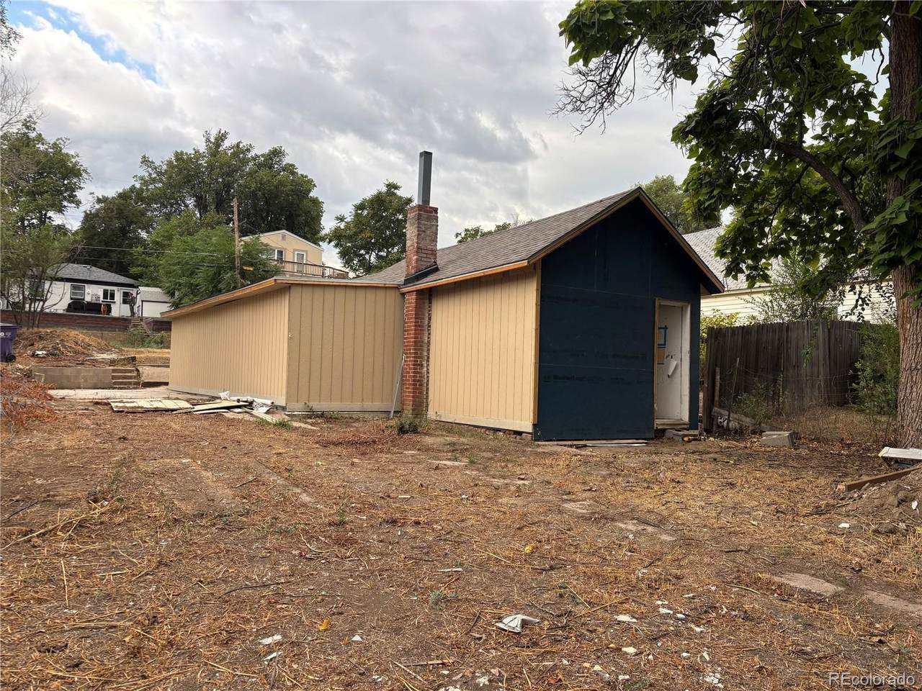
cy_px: 346
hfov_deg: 67.3
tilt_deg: +1.3
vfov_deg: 53.1
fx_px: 693
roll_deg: -2.1
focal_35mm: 26
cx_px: 461
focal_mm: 5.96
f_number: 1.6
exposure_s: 1/477
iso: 50
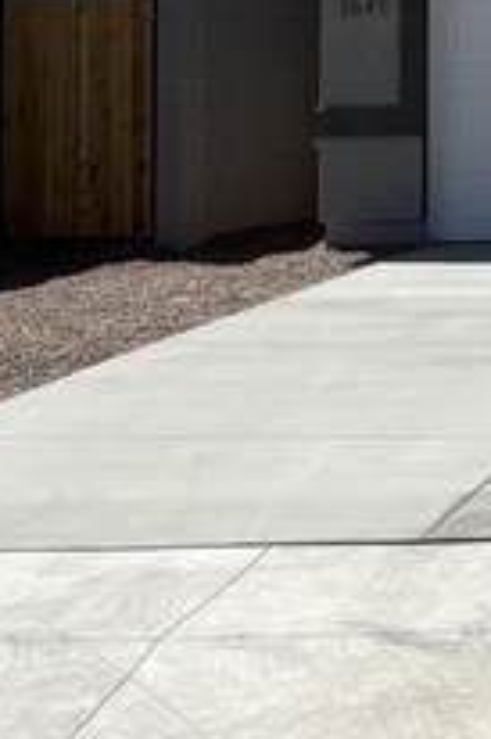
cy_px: -65
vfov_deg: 15.8
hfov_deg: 9.5
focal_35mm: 126
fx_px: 2582
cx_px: 1247
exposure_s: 1/5952
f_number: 1.6
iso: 50
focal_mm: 5.96
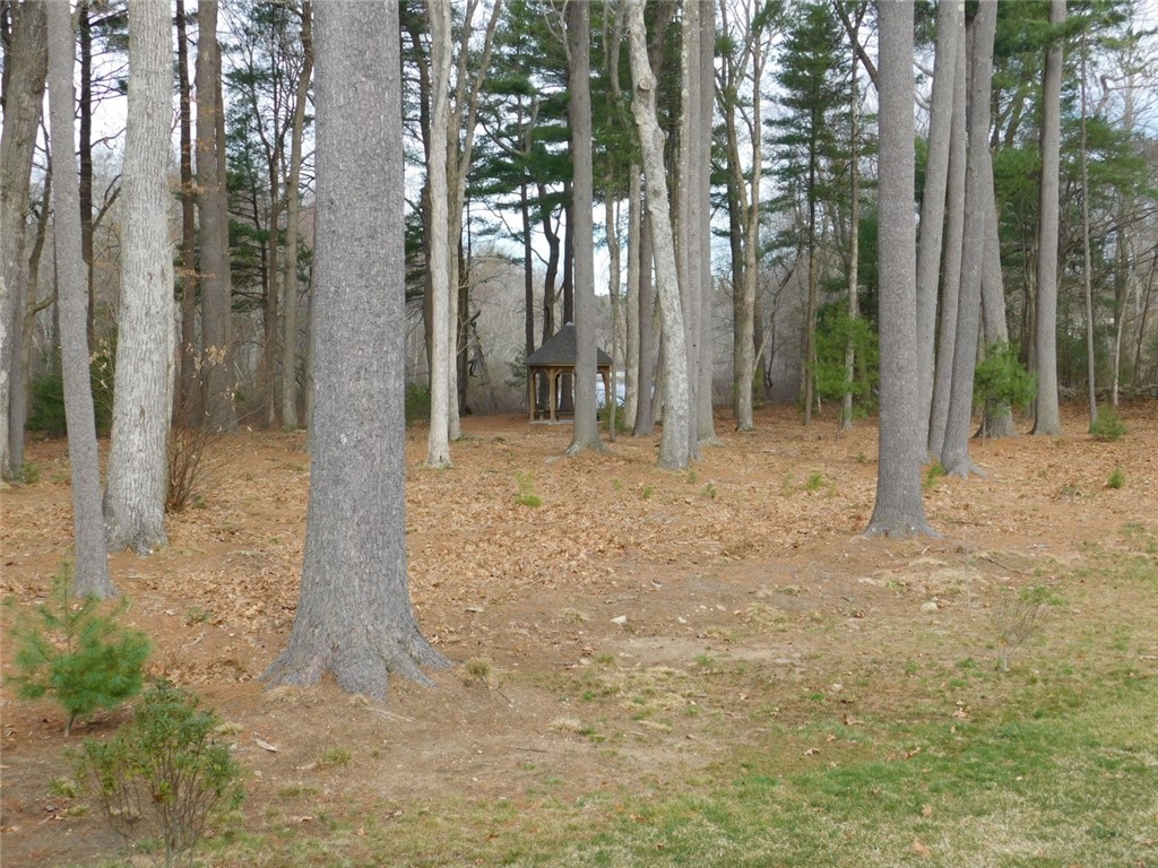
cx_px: 579
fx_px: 1706
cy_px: 434
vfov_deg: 28.6
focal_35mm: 51
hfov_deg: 37.5
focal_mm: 9
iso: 125
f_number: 3.8
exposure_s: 1/320
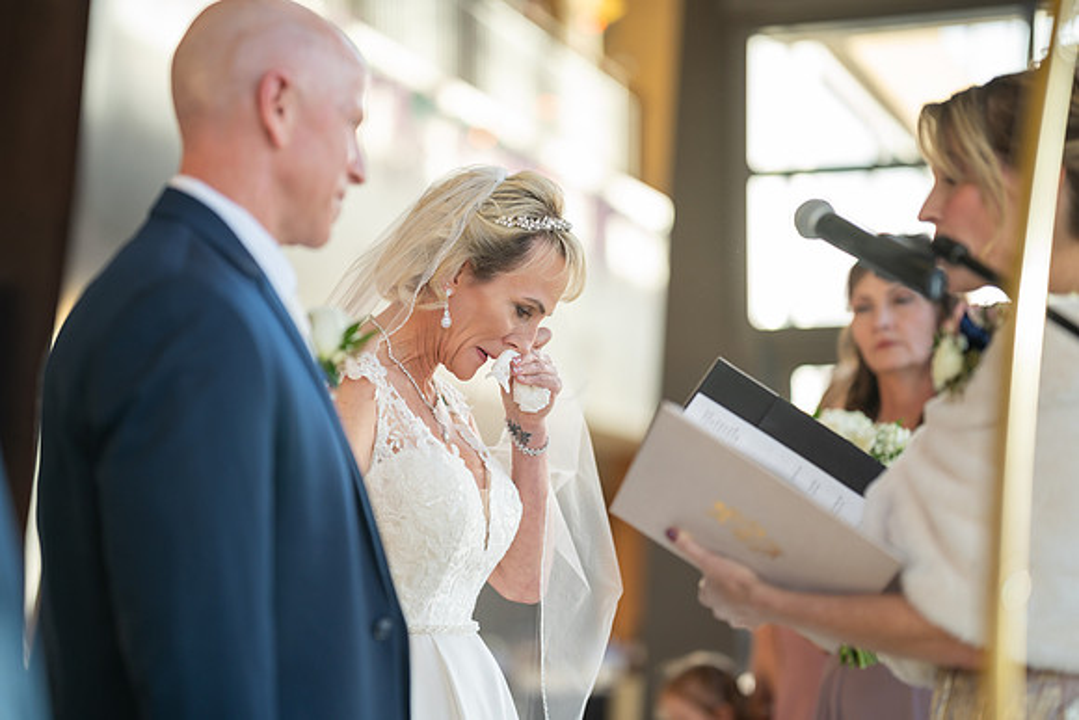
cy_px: 358
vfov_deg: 15.7
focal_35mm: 87
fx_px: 2611
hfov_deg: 23.4
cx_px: 532
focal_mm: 85
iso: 125
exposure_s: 1/200
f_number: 1.4
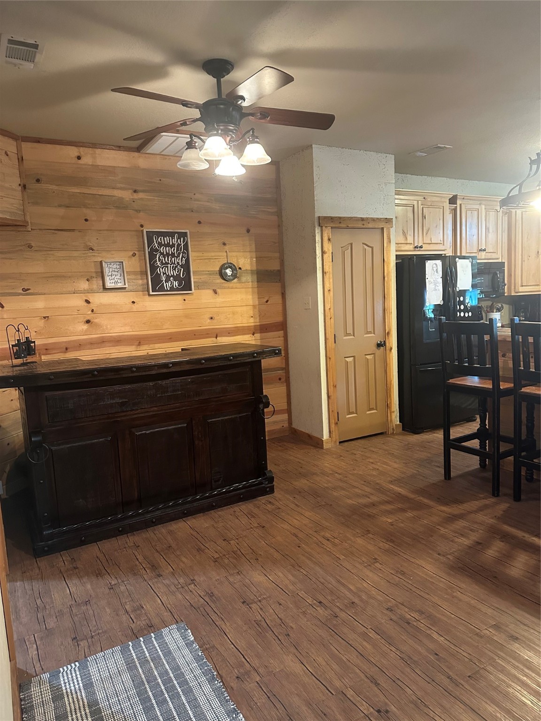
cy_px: 360
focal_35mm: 24
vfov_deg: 71.6
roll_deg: +2.5
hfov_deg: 56.8
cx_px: 270
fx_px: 500
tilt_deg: -4.5
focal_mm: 6.86
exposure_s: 1/40
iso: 640
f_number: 1.78
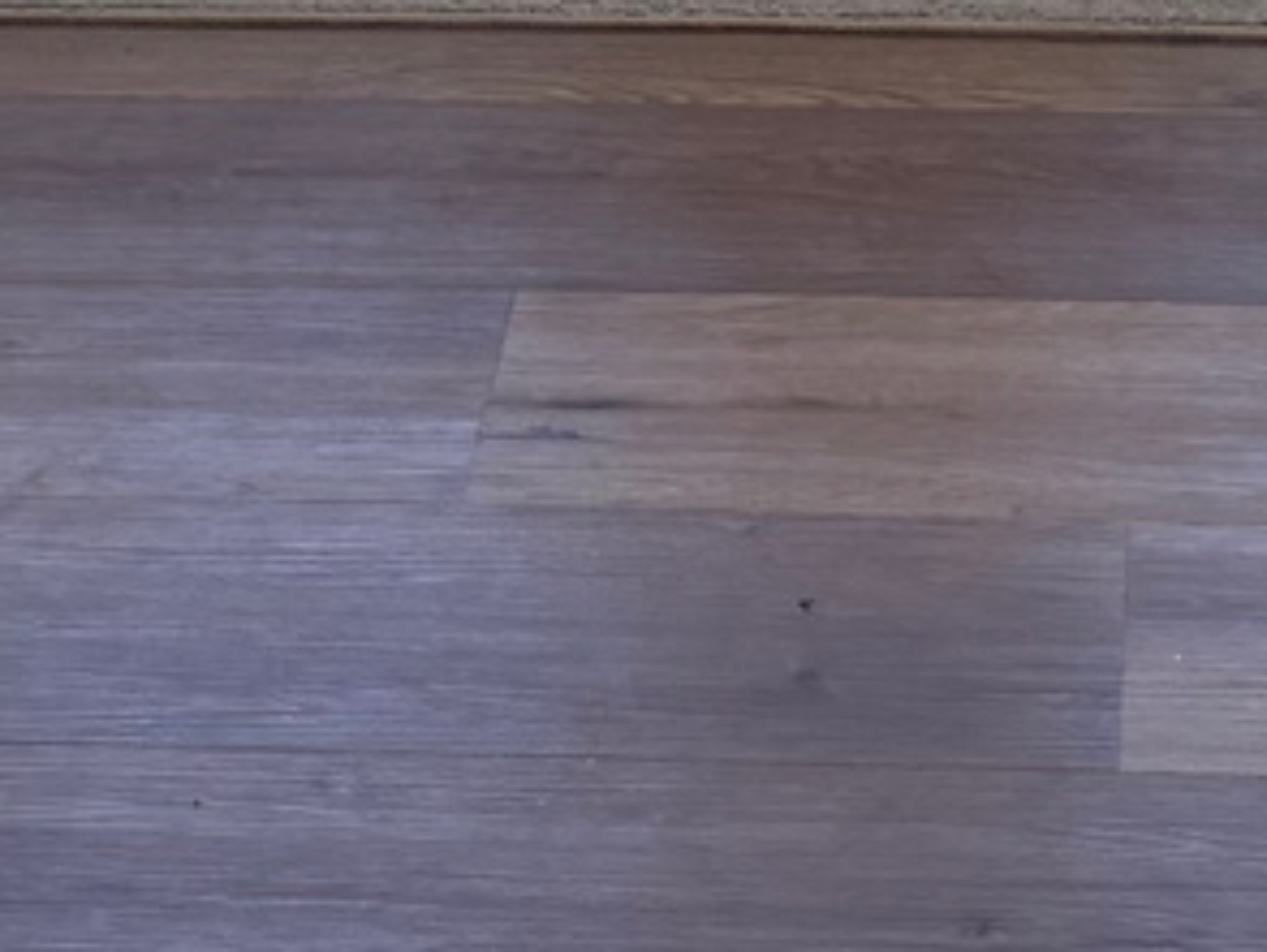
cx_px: 642
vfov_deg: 7.7
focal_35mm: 167
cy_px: -1964
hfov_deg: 11.8
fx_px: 6117
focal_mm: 6.76
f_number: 1.78
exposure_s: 1/274
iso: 100
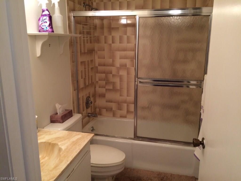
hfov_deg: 61.7
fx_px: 202
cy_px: 90
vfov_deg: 48.2
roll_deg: +0.0
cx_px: 120
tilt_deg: -12.8
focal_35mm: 29
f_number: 2.2
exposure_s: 1/30
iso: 64
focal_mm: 4.15
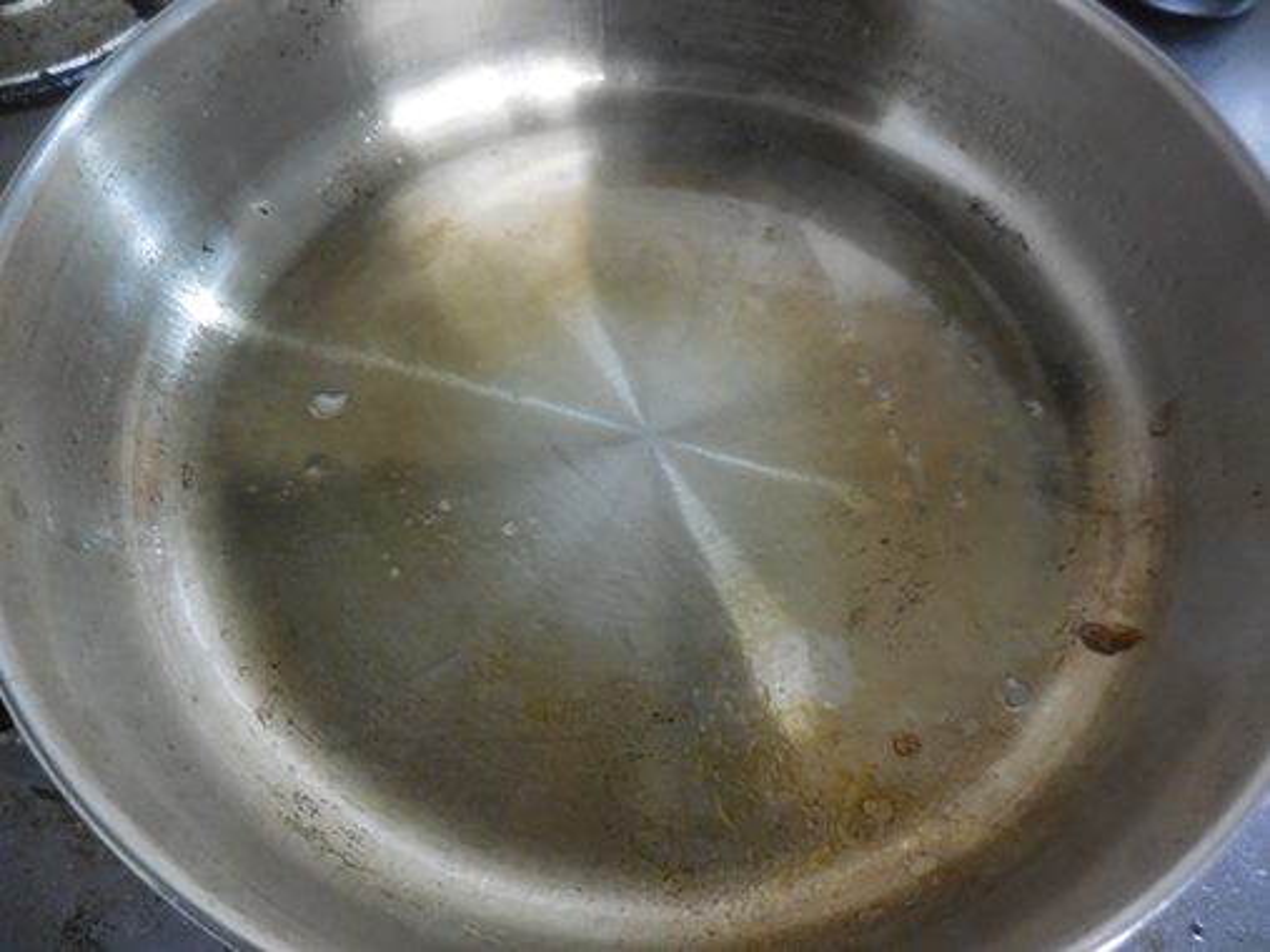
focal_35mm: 25
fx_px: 917
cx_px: 635
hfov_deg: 69.4
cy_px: 476
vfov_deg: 54.9
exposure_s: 1/25
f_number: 3.3
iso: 800
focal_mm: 4.5
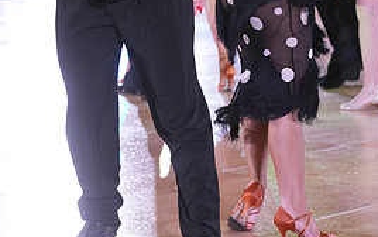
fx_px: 2114
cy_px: -49
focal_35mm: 205
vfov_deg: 6.4
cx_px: 115
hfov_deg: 10.2
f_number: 4
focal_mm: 93
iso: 1000
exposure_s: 1/100
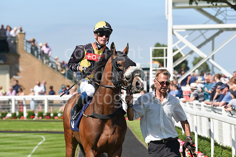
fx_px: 951
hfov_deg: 14.2
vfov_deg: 9.5
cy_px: 78
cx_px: 118
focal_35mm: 145
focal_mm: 145
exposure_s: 1/3200
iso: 400
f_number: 5
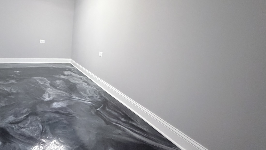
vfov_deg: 55.9
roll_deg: -4.5
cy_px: 76
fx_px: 141
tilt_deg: -16.7
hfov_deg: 84.2
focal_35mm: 20
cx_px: 93
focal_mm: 2.22
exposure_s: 1/60
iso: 1000
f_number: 2.2
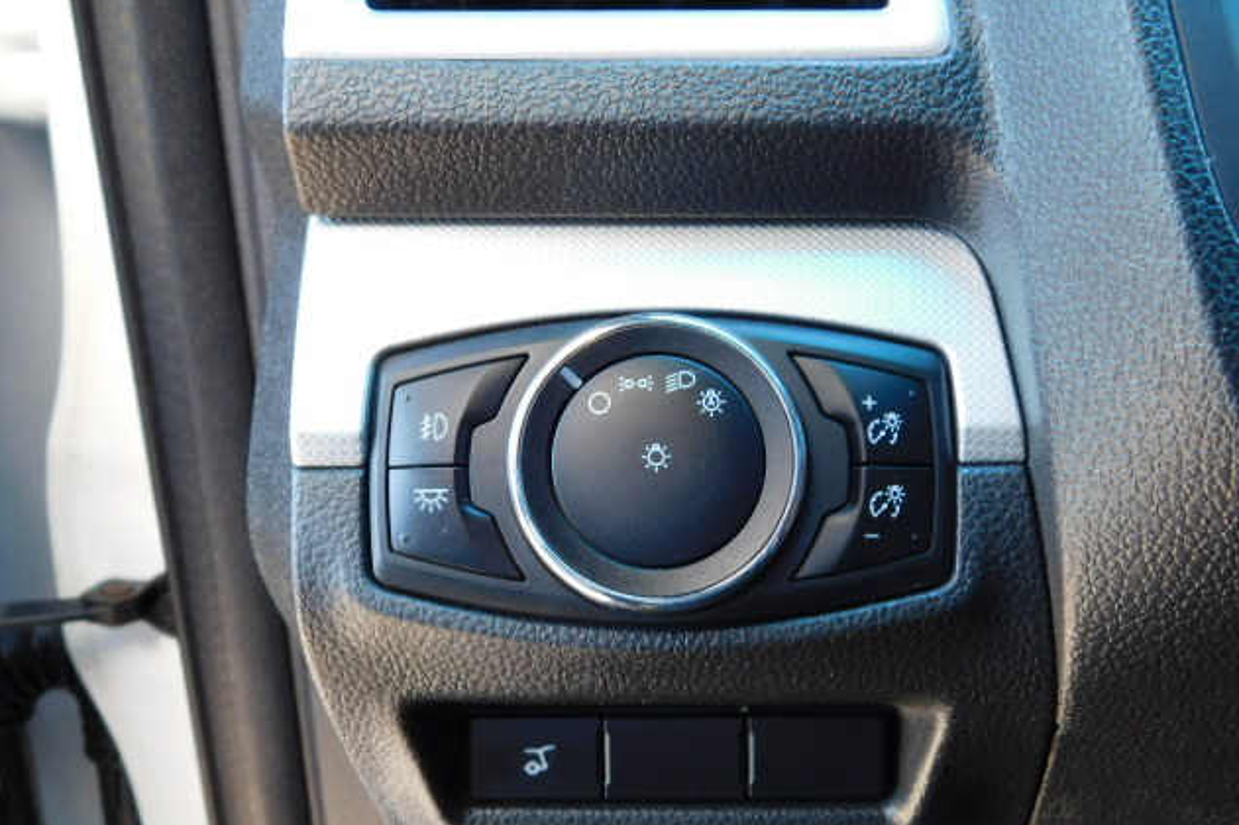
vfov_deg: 35.0
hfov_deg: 50.7
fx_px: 1307
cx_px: 626
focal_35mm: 38
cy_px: 469
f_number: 3.5
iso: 220
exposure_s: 1/30
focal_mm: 6.3
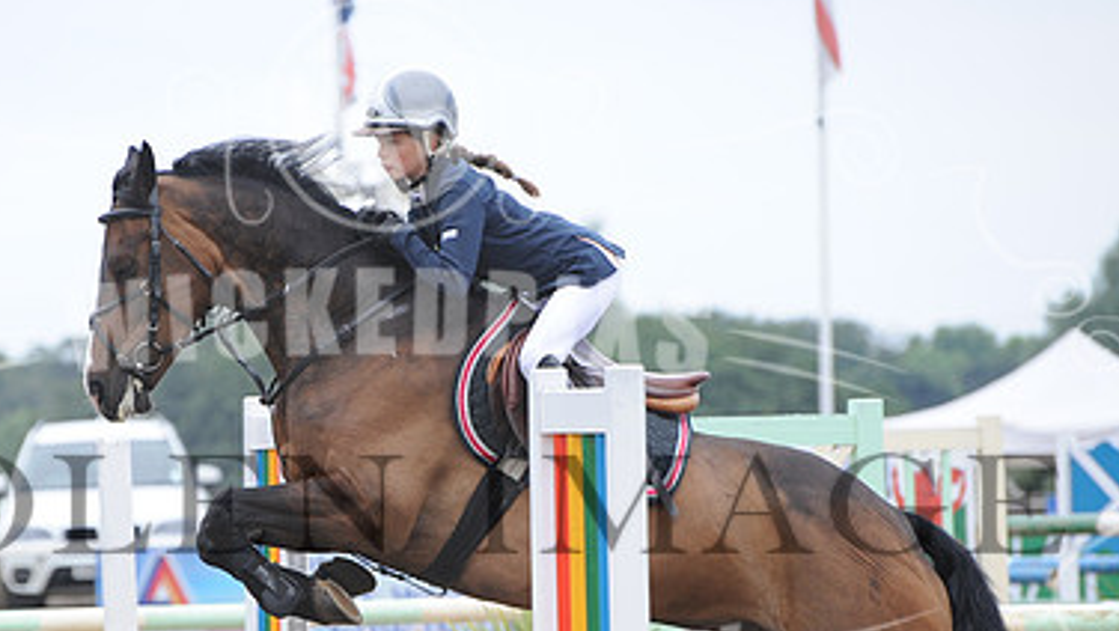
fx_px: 10064
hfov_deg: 6.4
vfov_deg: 3.6
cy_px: 470
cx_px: 387
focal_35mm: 339
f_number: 5.6
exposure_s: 1/1000
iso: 1000
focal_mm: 210
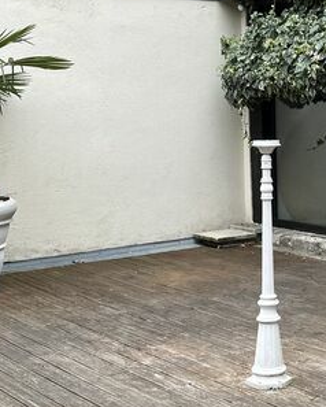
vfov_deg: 23.2
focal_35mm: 82
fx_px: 988
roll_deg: +0.4
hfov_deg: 18.2
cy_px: 164
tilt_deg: -4.5
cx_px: 340
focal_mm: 5.1
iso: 40
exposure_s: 1/122
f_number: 1.6
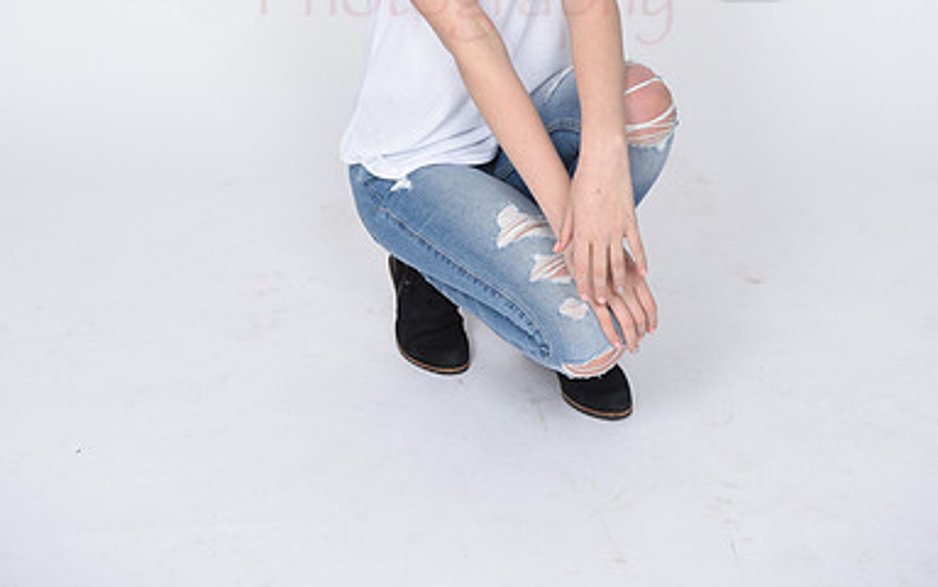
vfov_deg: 17.0
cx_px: 470
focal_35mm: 74
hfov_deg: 27.8
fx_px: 1892
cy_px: -83
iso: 160
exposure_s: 1/125
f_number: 8
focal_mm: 48
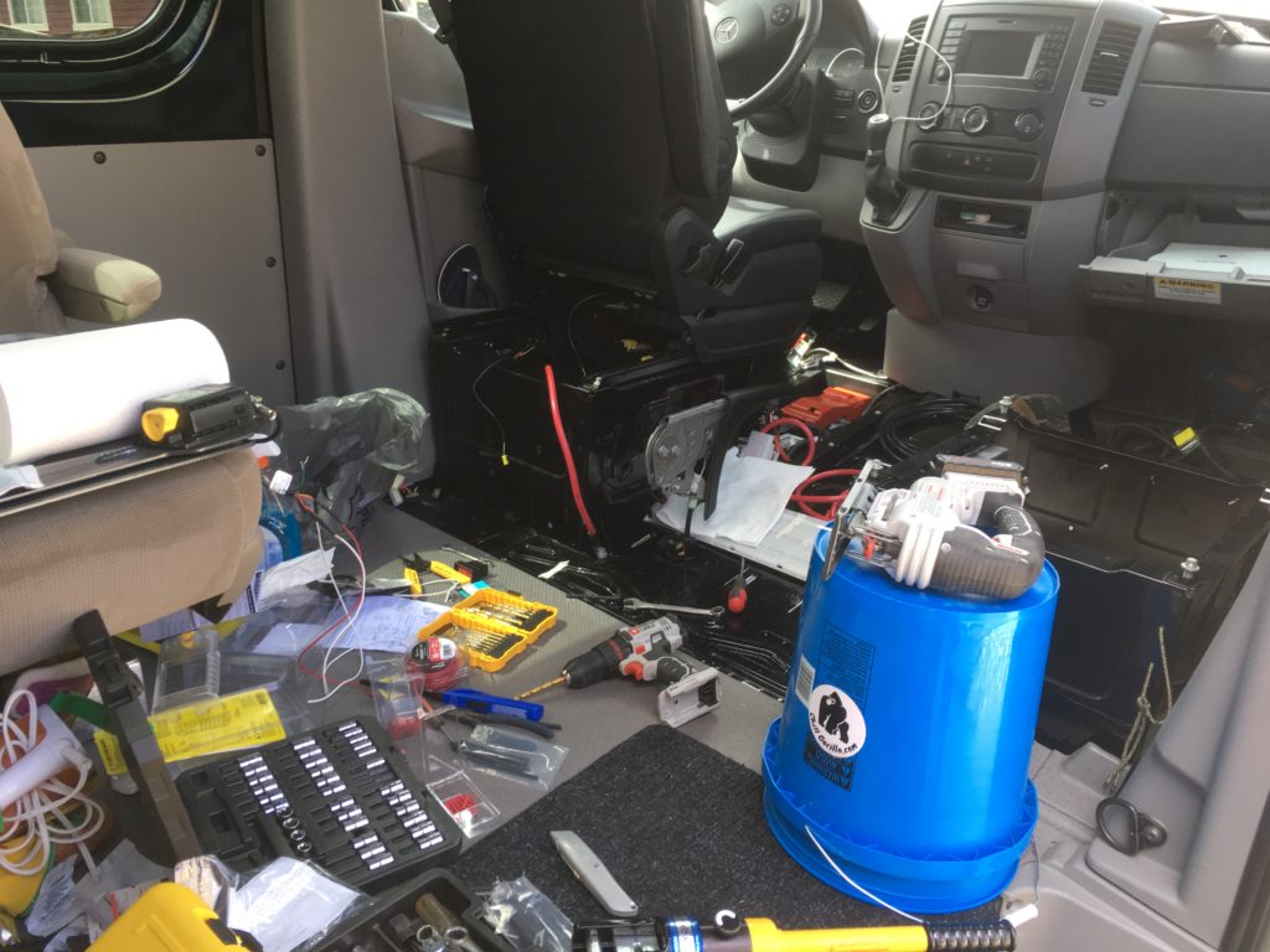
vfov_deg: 48.2
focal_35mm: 29
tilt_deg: -23.0
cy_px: 476
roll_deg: +0.3
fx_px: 1064
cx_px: 635
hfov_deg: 61.7
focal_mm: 4.15
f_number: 2.2
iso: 40
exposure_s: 1/120
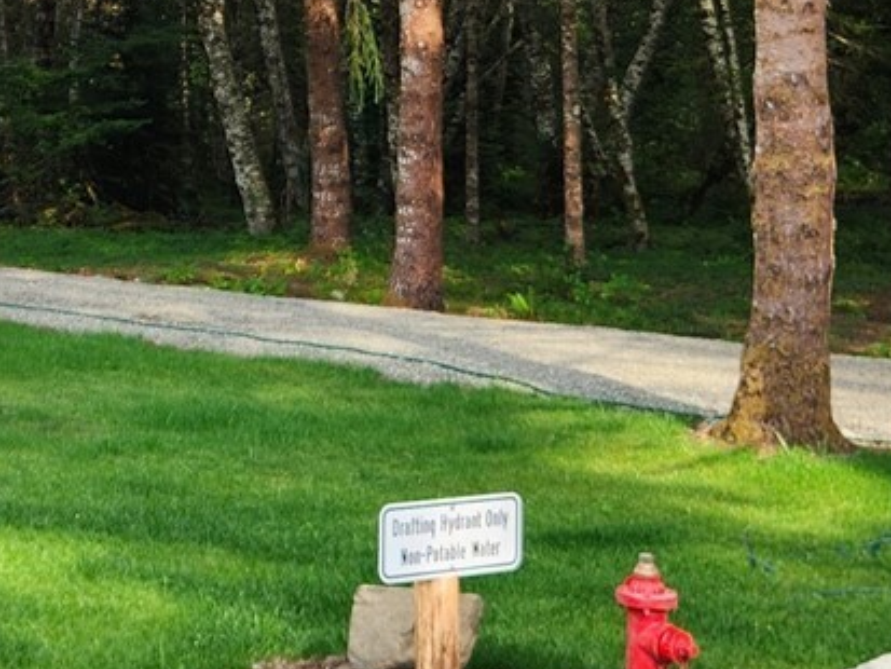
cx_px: -121
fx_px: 2291
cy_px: 24
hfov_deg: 20.8
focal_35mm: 89
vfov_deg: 16.3
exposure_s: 1/261
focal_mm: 5.4
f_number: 1.8
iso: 20
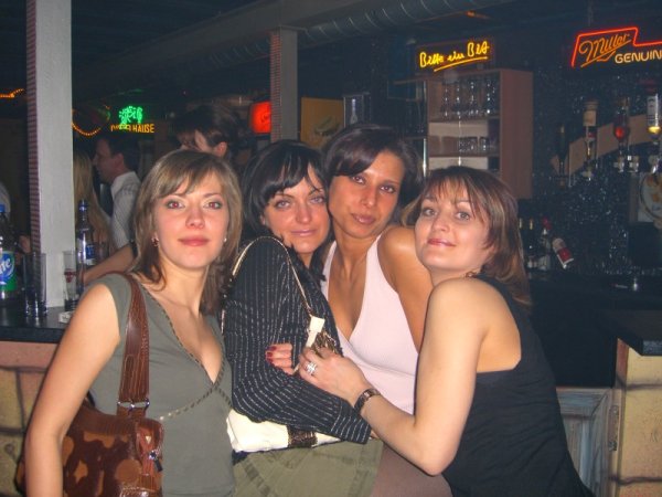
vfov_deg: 37.7
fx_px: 727
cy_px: 248
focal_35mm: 38
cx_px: 331
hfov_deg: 49.0
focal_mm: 7.9
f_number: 2.8
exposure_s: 1/60
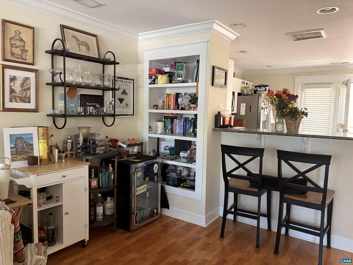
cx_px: 176
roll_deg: -1.8
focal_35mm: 26
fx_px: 265
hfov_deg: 67.3
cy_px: 132
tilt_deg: -4.3
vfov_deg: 53.1
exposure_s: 1/33
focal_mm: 5.96
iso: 640
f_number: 1.6
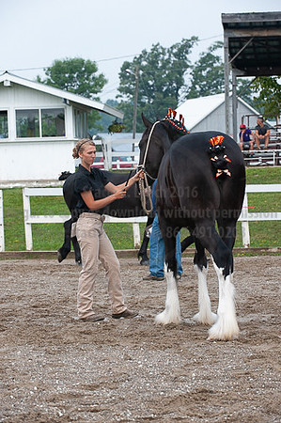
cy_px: 212
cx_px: 140
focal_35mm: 125
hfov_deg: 10.9
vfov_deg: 16.4
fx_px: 1467
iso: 800
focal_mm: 125
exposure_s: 1/1000
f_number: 5.6
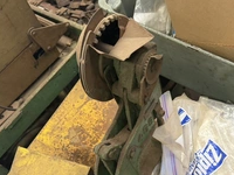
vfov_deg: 29.4
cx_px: 133
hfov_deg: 39.6
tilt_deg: -59.2
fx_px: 324
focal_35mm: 48
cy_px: 146
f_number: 1.78
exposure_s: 1/60
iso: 200
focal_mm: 6.76
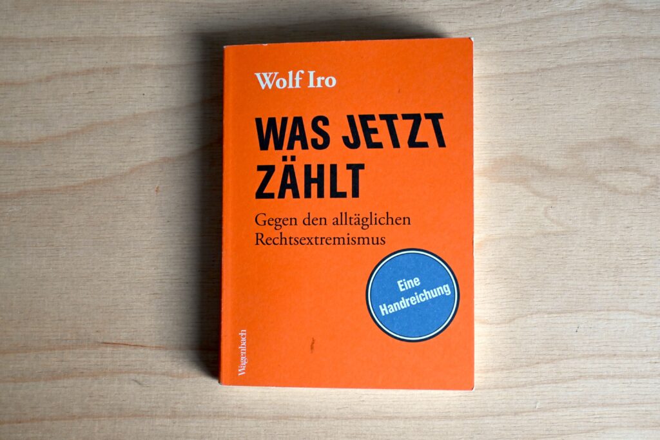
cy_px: 220
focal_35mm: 56
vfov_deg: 24.4
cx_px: 330
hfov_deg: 35.9
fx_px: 1018
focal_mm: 37
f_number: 5.3
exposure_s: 1/125
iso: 1400
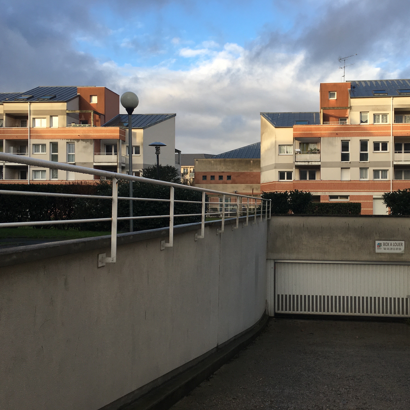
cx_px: 264
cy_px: 203
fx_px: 469
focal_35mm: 35
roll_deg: -0.7
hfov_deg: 46.7
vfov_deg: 47.2
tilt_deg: +0.2
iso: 25
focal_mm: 4.15
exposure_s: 1/493
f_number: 2.2
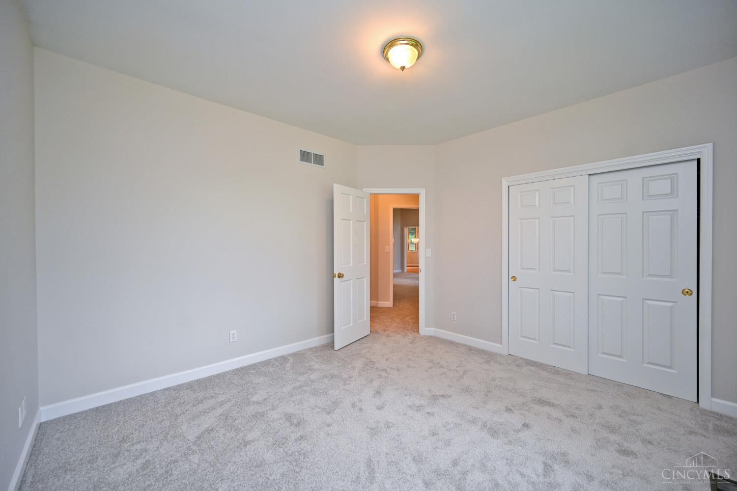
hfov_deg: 104.3
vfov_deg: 81.2
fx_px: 287
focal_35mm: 14
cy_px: 246
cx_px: 368
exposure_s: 1/60
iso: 320
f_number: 4
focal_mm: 14
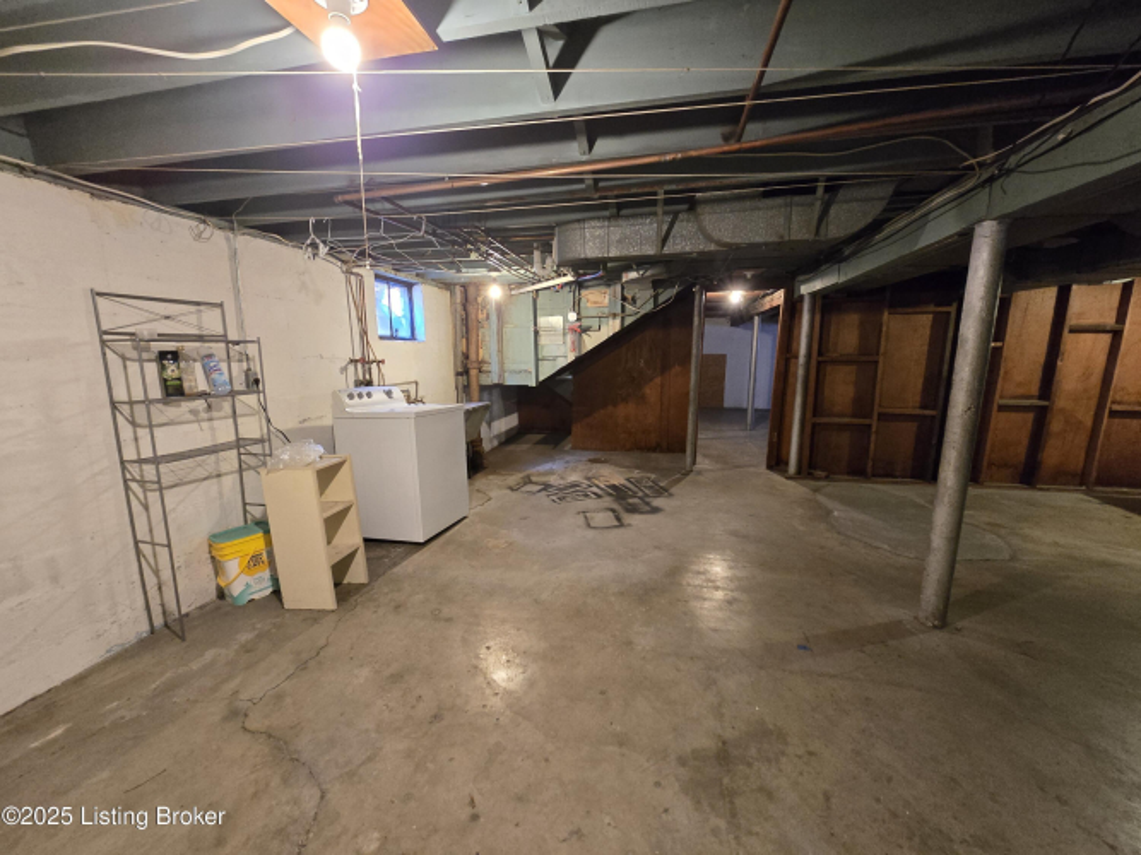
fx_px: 428
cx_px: 570
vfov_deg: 89.9
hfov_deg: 106.2
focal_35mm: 13
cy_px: 428
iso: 1250
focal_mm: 2.2
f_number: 2.2
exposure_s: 1/40
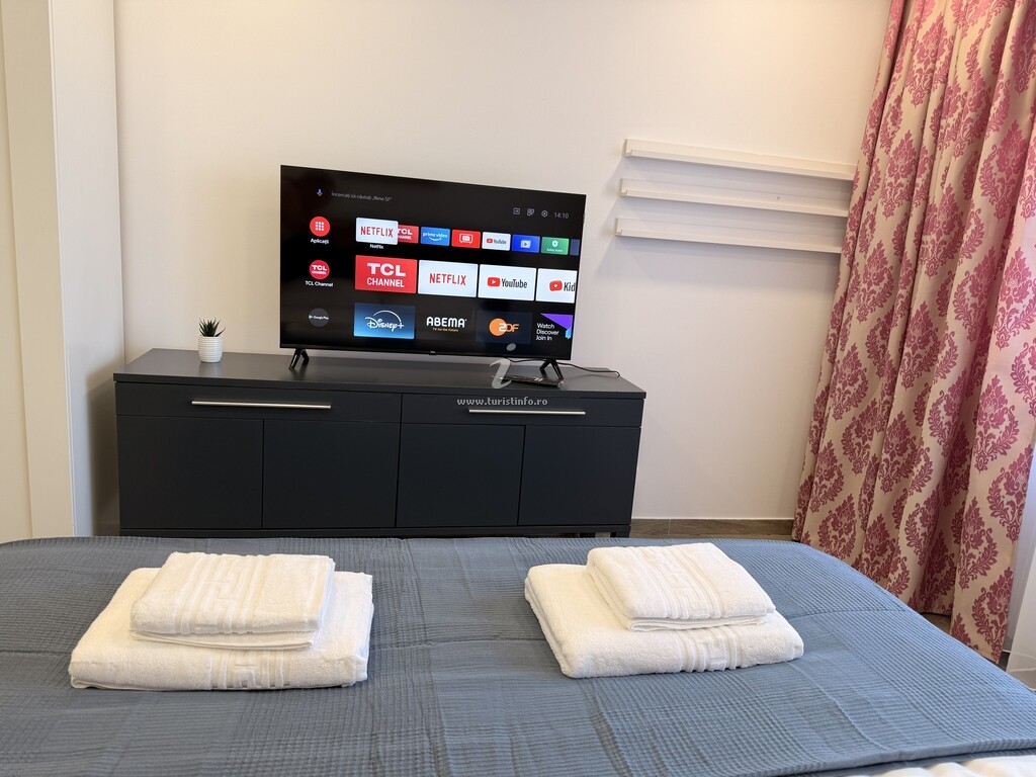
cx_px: 518
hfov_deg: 71.6
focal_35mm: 24
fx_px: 718
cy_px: 388
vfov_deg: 56.8
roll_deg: -4.5
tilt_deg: -12.1
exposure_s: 1/100
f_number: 1.78
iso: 80
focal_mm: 6.76
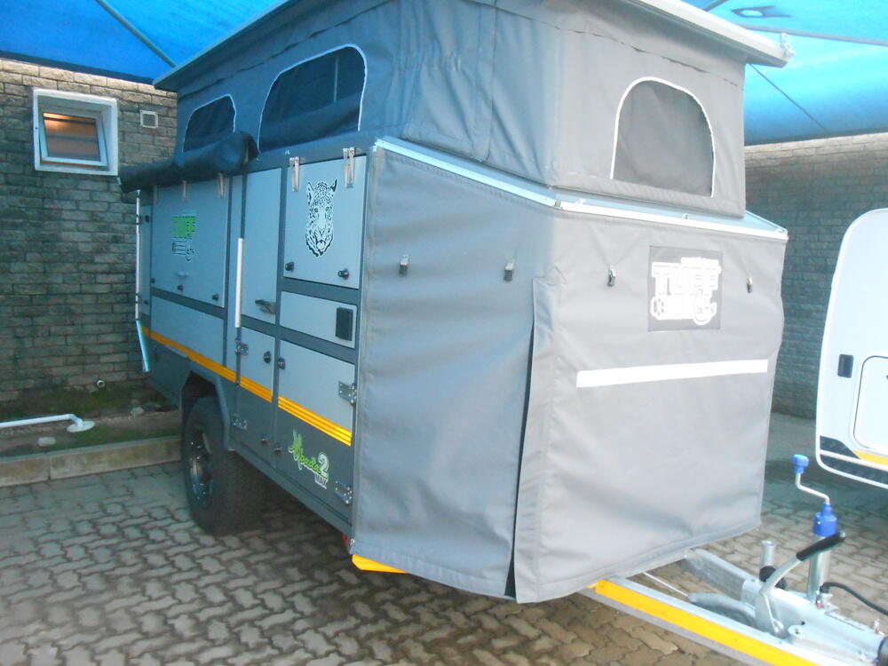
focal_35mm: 26
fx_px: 667
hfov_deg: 67.3
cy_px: 333
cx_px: 444
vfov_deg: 53.1
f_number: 3.5
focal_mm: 4.6
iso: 800
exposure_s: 1/100
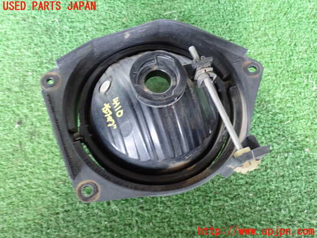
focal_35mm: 41
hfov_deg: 45.8
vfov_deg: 35.1
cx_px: 158
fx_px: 375
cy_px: 119
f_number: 2.8
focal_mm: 7.31
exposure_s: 1/20
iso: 800
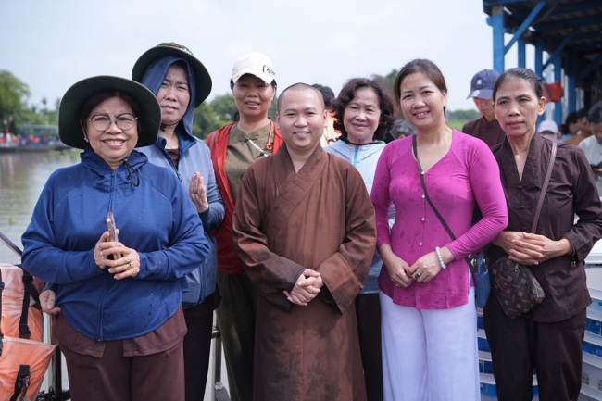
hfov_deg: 54.4
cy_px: 200
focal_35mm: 35
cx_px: 301
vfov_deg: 37.8
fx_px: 585
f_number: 2.8
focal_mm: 35
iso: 200
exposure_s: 1/2000
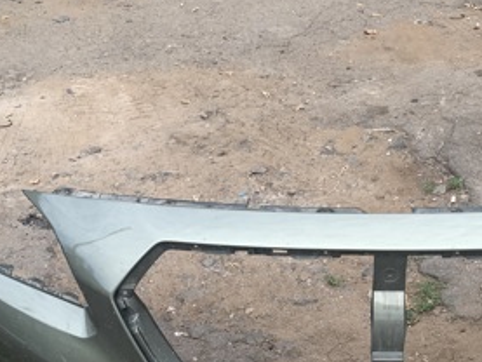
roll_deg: +0.7
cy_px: 281
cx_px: 329
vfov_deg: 24.1
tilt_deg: -33.9
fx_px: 836
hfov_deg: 31.9
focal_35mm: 60
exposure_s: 1/257
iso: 25
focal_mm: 4.25
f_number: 1.8
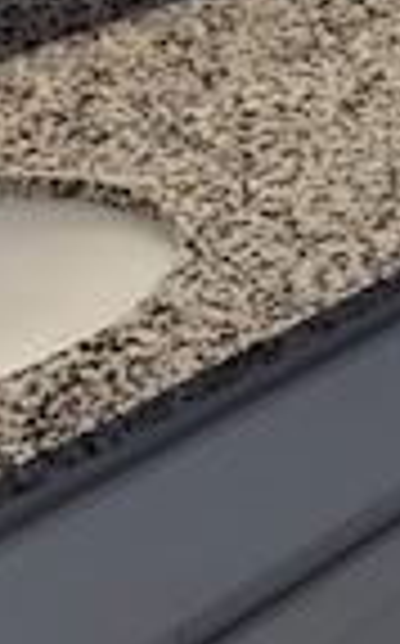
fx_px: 2327
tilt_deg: -20.8
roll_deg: +0.5
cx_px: 634
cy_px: 77
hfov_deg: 9.5
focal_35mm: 133
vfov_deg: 15.6
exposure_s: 1/120
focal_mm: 3.99
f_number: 1.8
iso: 50
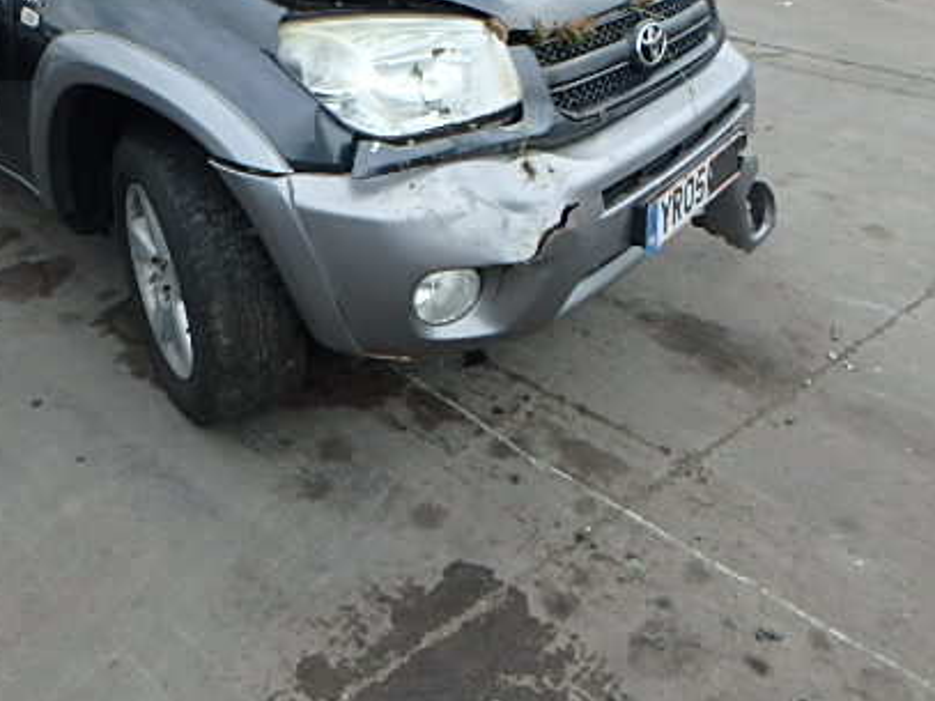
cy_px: 154
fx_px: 891
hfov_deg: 53.7
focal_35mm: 33
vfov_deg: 41.3
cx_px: 278
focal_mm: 3.7
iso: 125
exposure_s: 1/500
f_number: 3.5
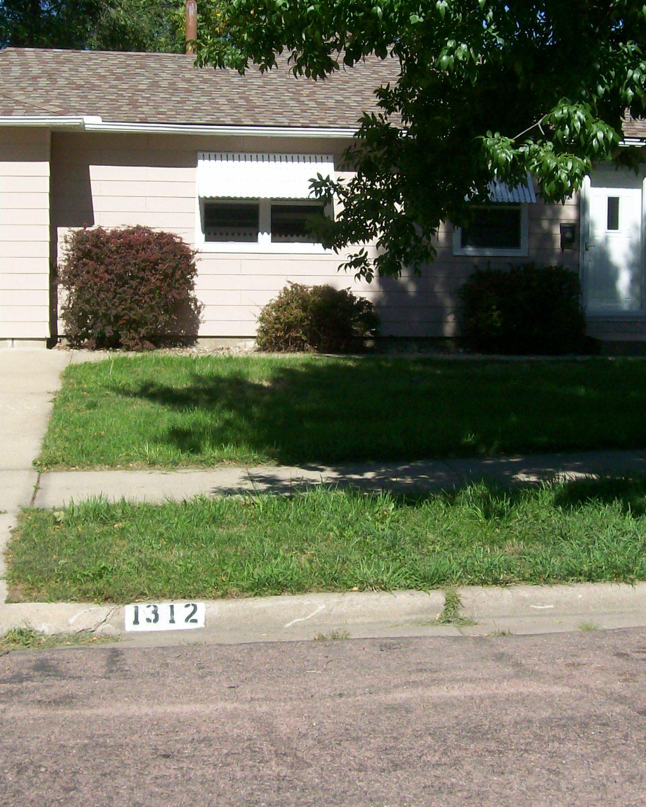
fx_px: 1386
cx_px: 309
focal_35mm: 58
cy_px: 341
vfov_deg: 32.4
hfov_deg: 26.2
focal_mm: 6
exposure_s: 1/637
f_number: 4.8
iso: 80
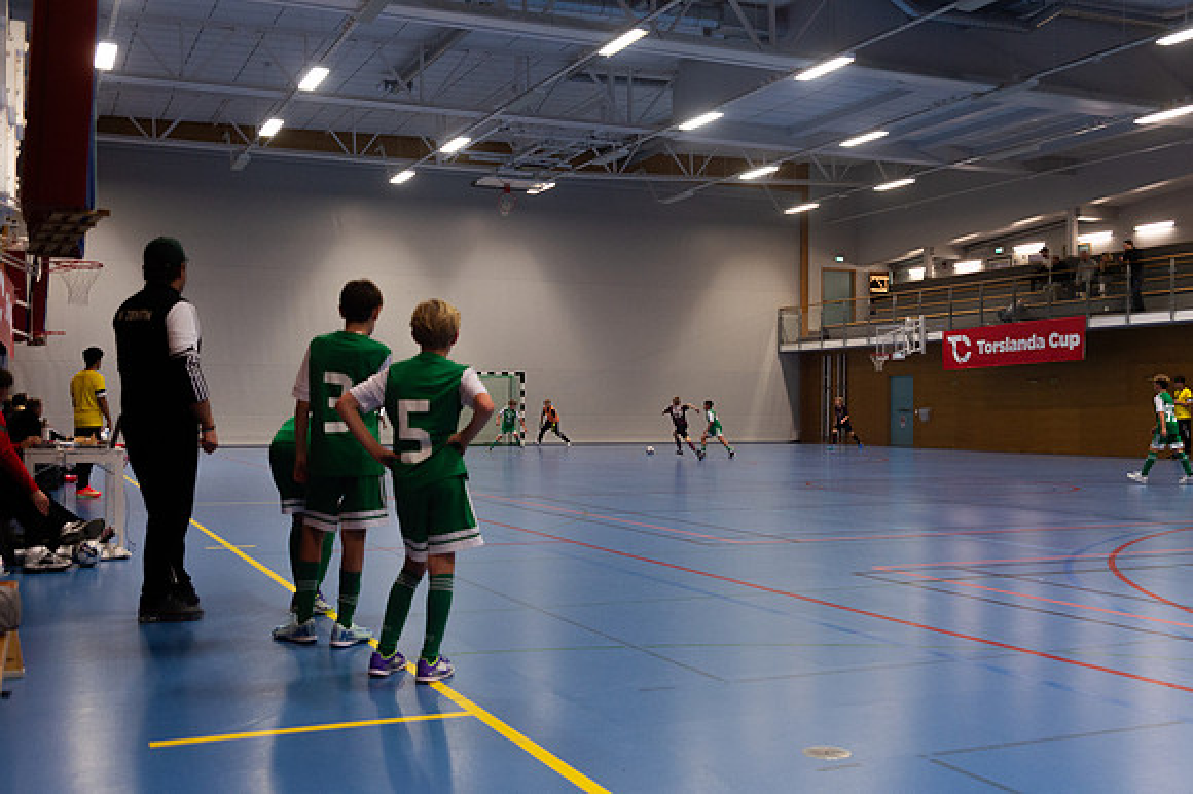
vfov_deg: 34.3
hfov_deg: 49.8
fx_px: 1285
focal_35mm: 39
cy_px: 397
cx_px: 596
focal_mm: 38
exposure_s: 1/400
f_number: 3.5
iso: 1000
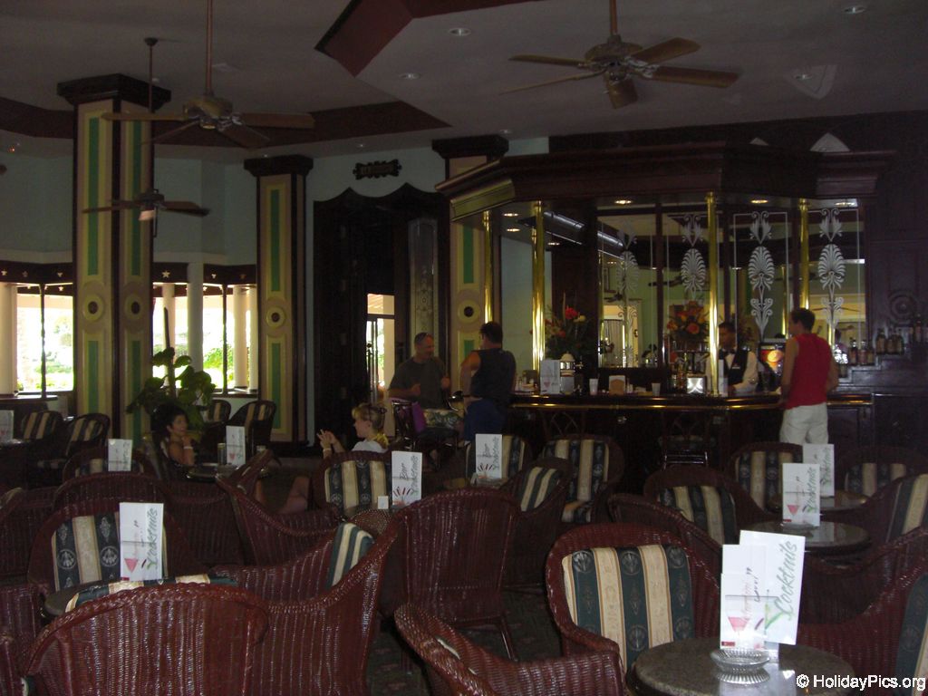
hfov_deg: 49.0
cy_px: 348
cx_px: 464
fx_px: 1019
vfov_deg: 37.7
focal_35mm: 38
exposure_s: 1/60
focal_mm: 6.2
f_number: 2.7
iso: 200
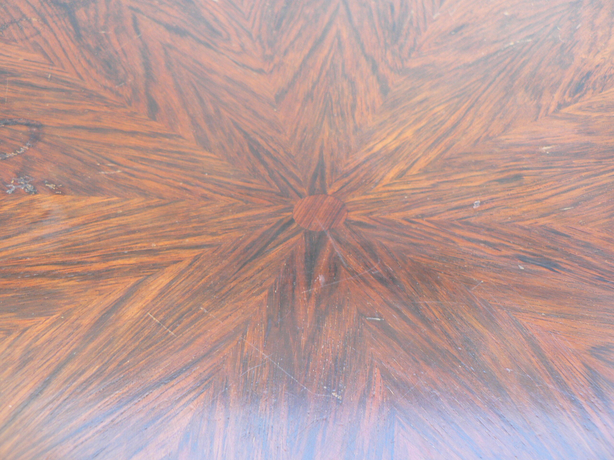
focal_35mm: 36
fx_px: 639
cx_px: 307
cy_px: 230
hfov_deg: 51.4
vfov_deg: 39.7
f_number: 2.8
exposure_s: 1/30
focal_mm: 6
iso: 100
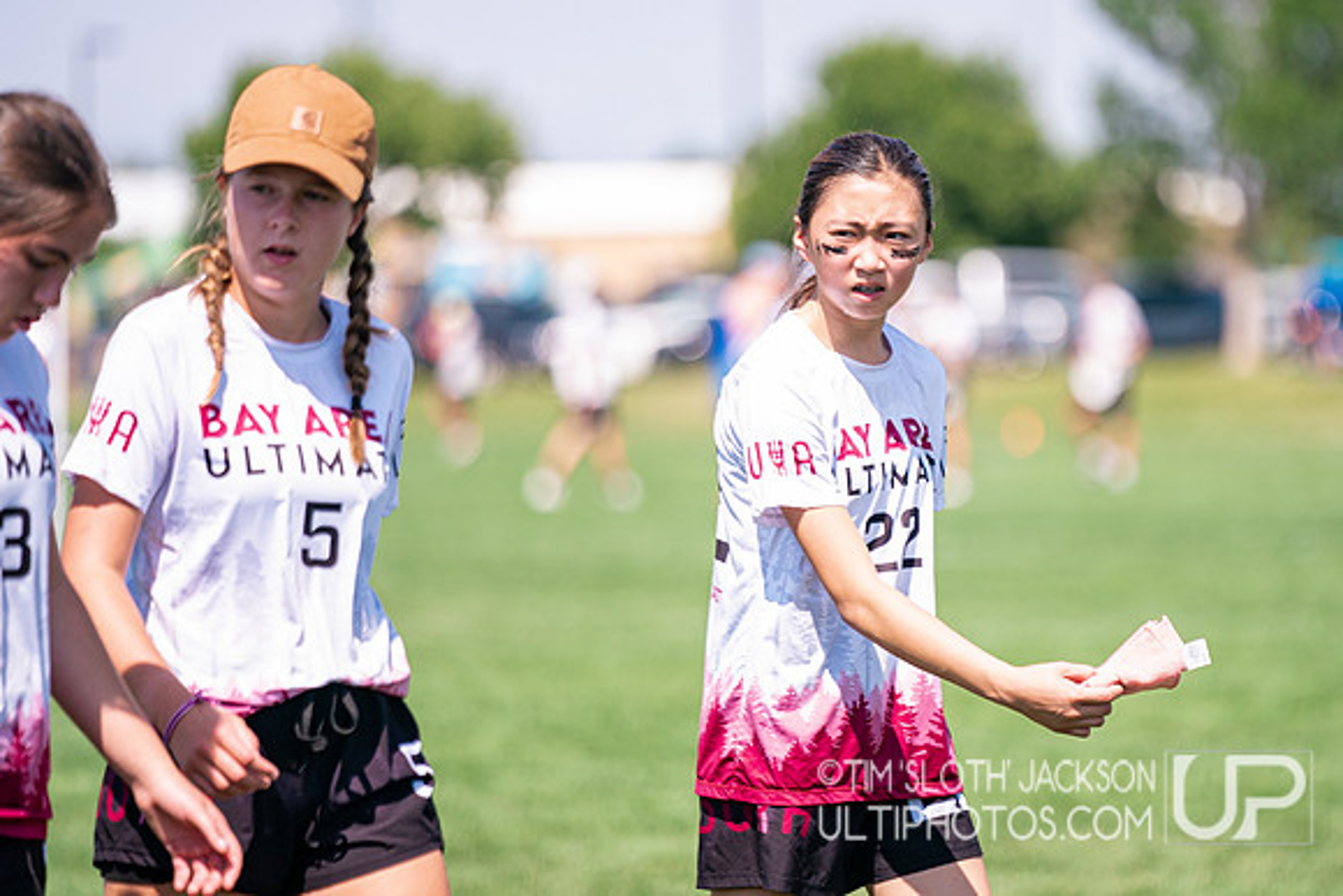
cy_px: 425
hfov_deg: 7.9
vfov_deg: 5.3
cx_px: 874
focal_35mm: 261
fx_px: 9735
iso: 320
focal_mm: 200
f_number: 2.8
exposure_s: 1/3200
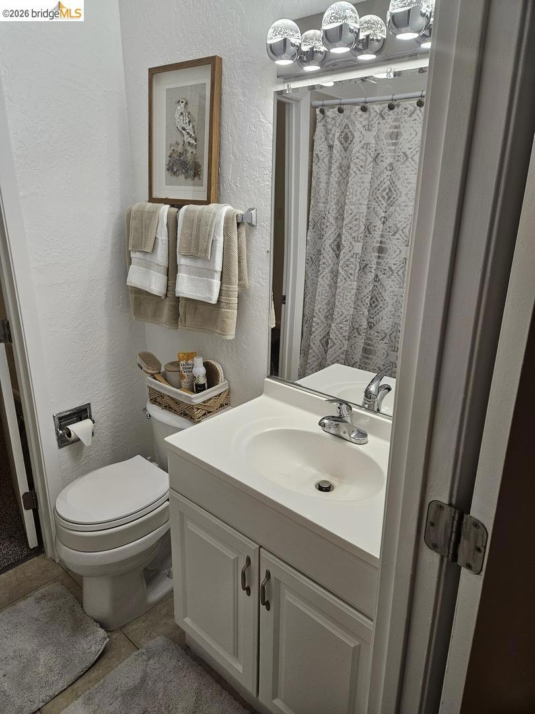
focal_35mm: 23
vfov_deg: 73.9
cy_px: 357
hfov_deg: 58.9
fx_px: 474
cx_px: 268
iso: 125
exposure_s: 1/120
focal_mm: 5.4
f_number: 1.8
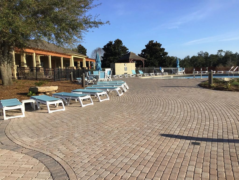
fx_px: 214
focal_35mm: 31
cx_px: 120
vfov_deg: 45.4
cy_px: 90
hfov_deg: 58.4
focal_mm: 3.3
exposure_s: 1/1217
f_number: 2.4
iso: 25
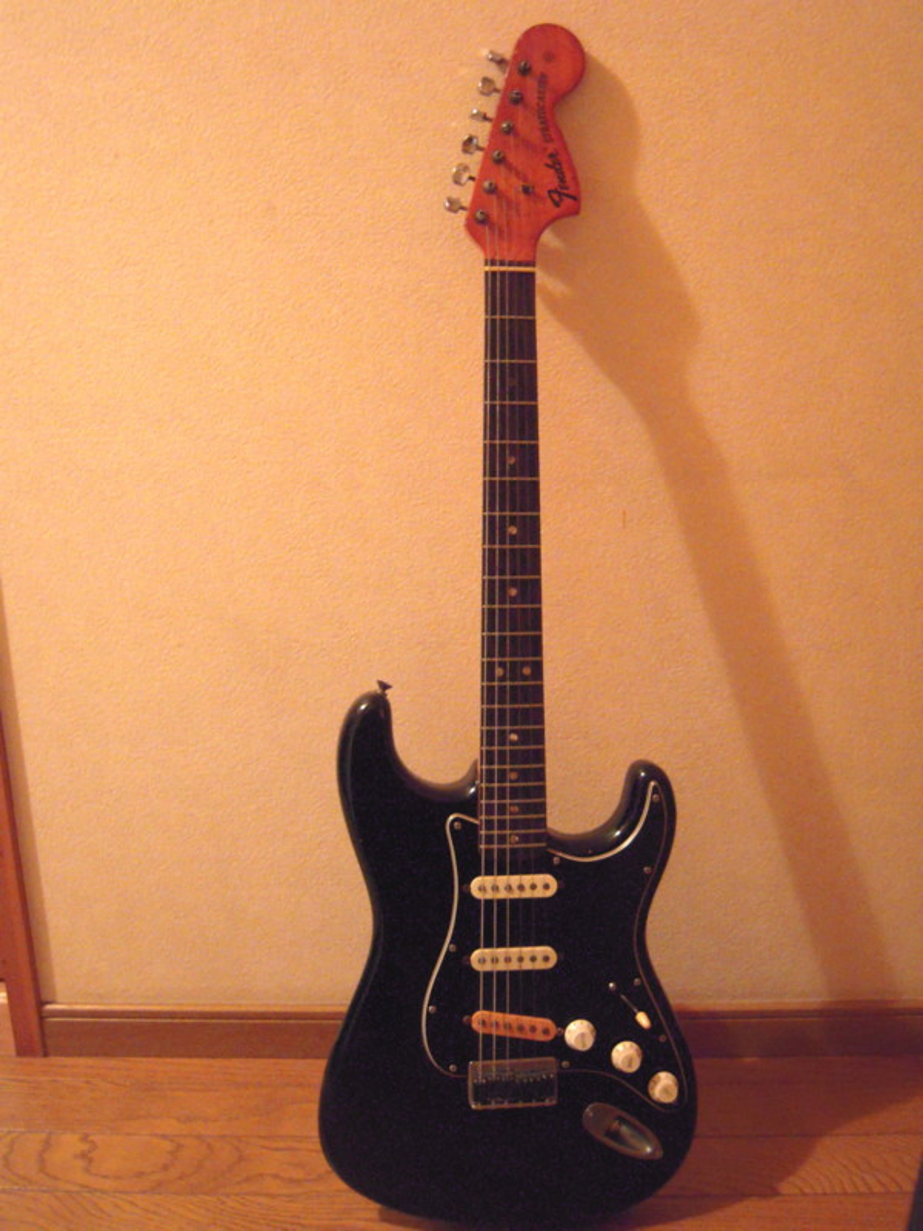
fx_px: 1315
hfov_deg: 38.7
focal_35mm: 37
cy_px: 616
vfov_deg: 50.1
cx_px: 462
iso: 800
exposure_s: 1/13
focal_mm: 6.5
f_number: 3
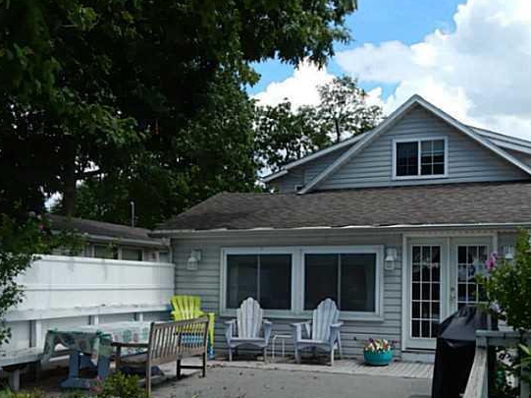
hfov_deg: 49.9
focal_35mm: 37
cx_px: 317
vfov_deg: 38.1
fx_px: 567
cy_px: 272
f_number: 3.1
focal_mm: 4.5
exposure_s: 1/1250
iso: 125
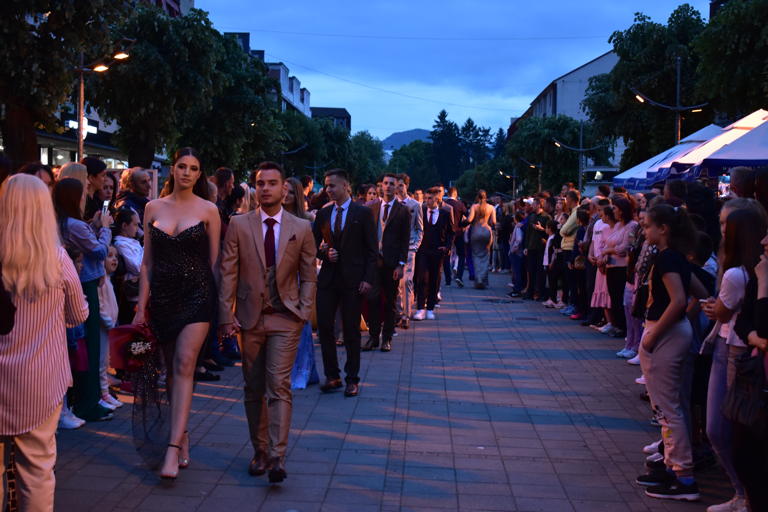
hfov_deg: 37.9
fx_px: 1120
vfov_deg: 25.8
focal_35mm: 52
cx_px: 384
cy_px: 256
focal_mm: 35
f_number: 4.5
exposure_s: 1/30
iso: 1800
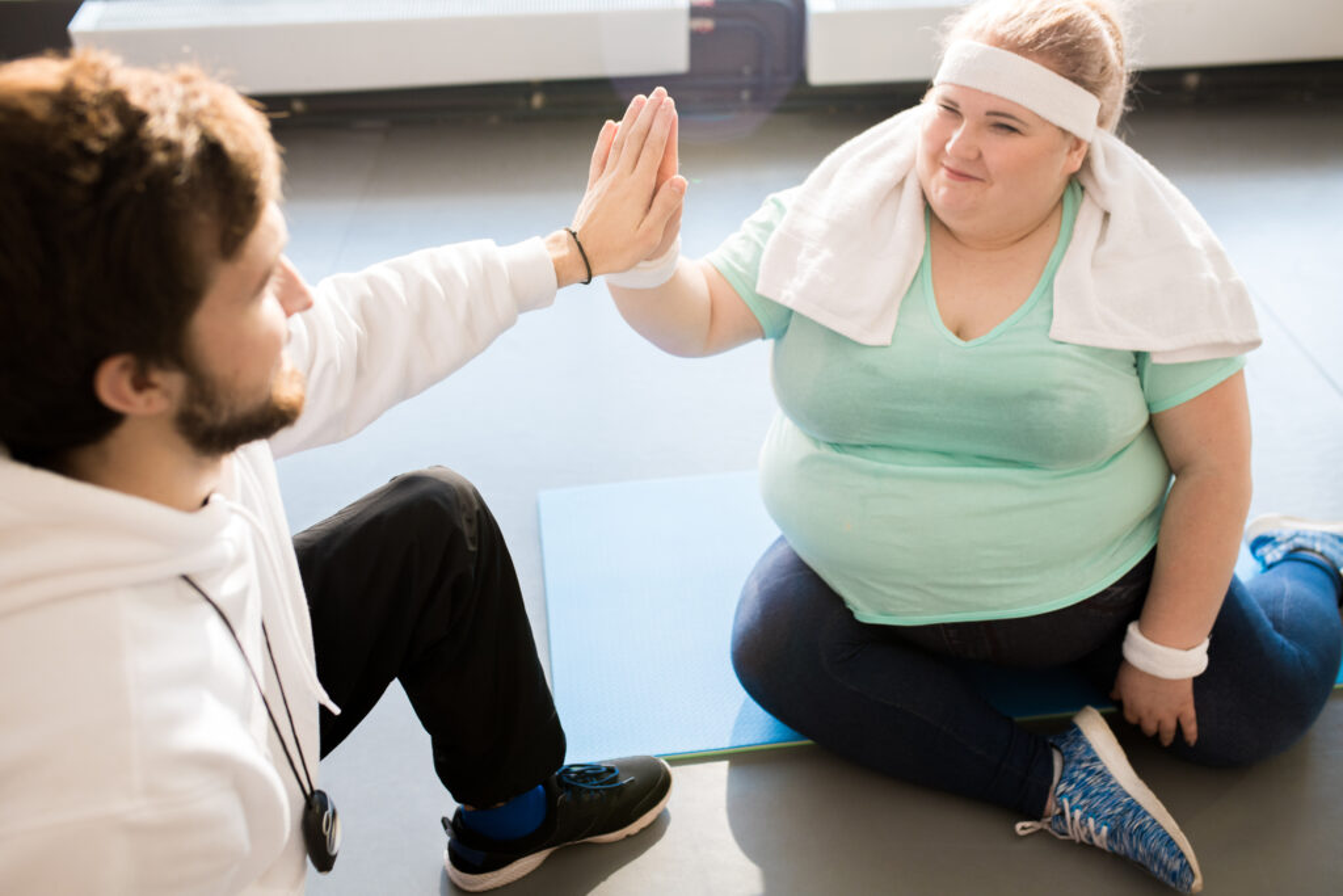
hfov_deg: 54.4
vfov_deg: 37.9
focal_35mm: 35
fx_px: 1306
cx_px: 672
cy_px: 448
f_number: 3.2
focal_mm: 35
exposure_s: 1/160
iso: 800
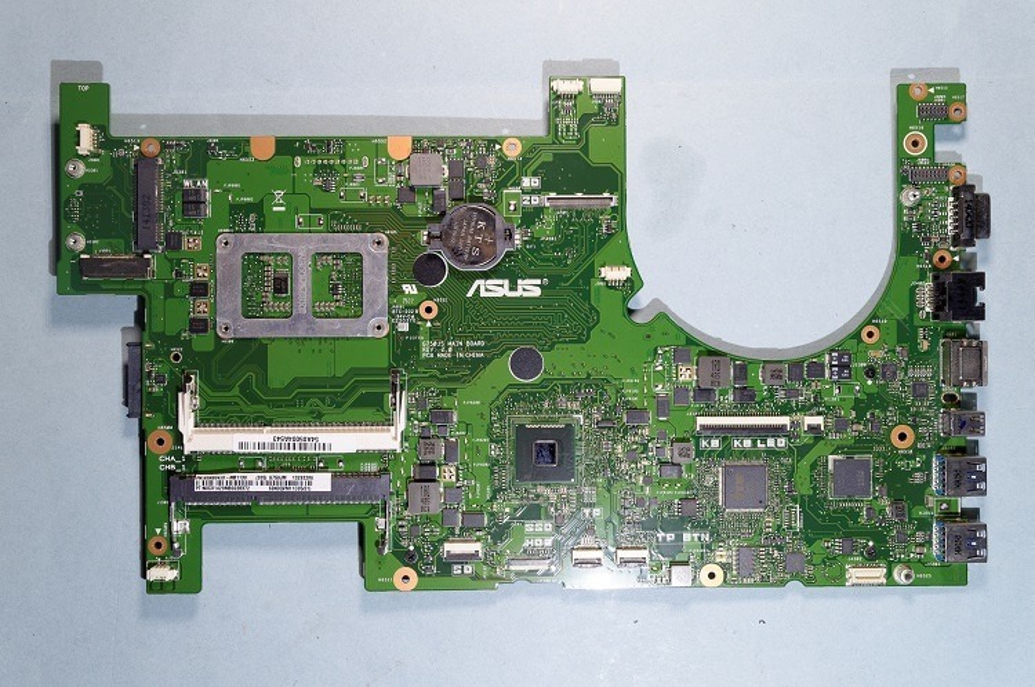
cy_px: 344
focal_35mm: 33
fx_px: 948
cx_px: 518
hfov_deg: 57.3
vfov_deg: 39.9
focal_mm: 22
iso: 100
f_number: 8
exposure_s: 1/6
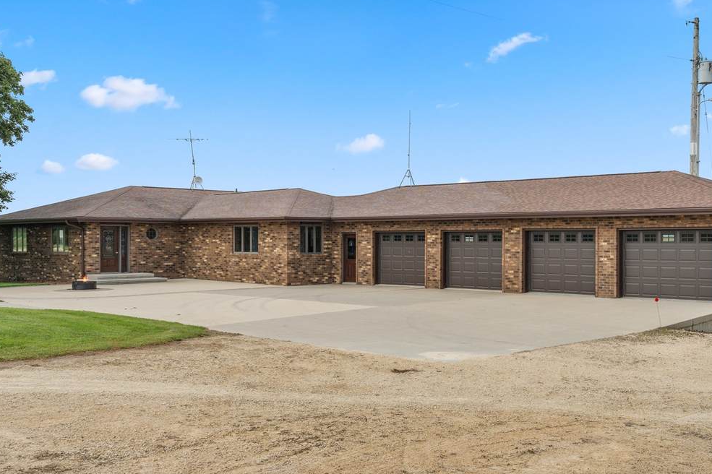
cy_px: 250
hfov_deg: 49.4
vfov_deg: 34.2
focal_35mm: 39
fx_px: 771
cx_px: 407
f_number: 10
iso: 250
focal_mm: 30
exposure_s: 1/80
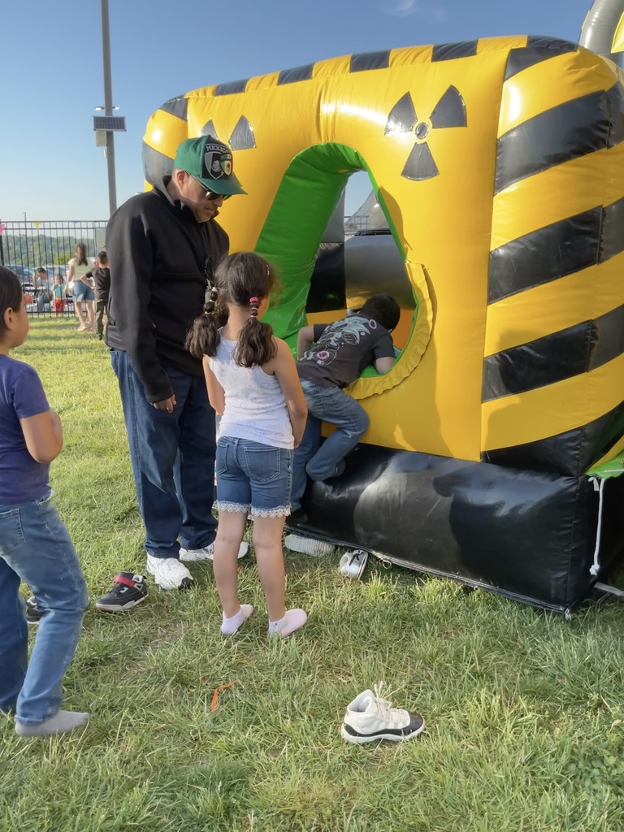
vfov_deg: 61.7
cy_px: 416
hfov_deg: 48.2
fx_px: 697
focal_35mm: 29
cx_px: 312
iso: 16
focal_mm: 3
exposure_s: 1/683
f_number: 1.8
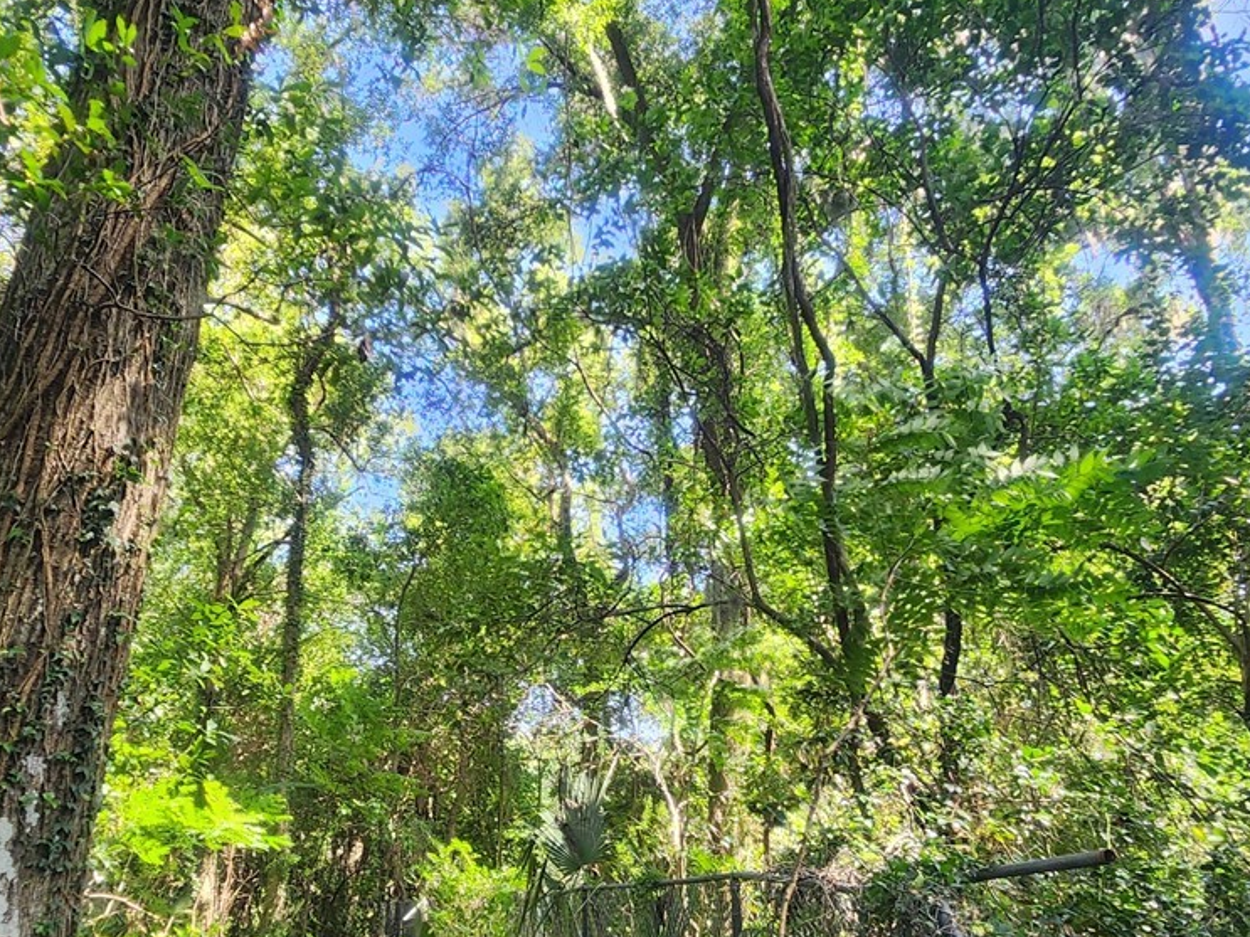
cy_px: 532
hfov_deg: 63.4
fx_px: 1011
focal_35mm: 28
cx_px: 577
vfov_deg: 49.6
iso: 80
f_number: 2.2
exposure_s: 1/120
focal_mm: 2.2
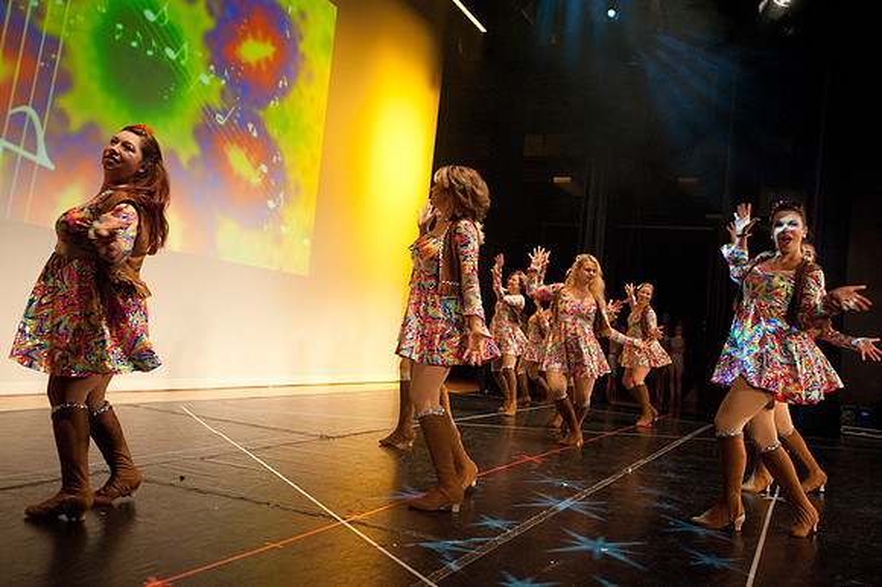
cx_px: 441
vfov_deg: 37.8
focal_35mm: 35
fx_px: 857
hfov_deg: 54.5
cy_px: 294
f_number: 4
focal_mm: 35
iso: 3200
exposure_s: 1/200
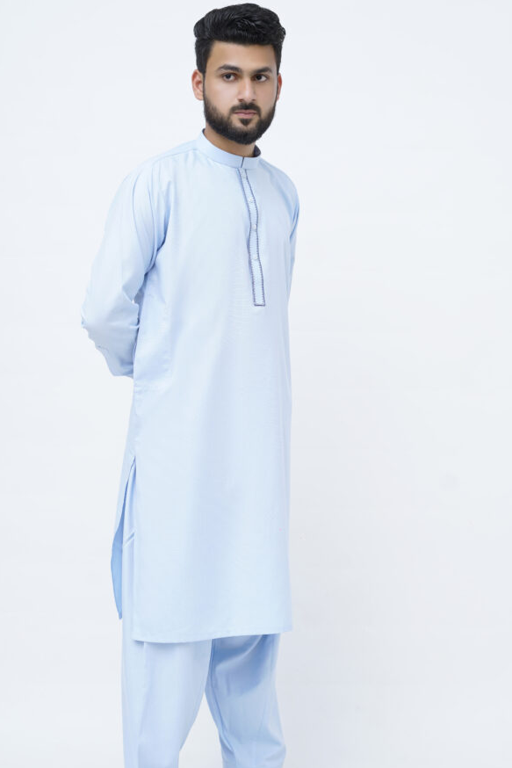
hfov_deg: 22.6
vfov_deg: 33.3
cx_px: 220
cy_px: 439
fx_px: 1279
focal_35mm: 60
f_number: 4
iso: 100
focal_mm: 50
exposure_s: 1/125
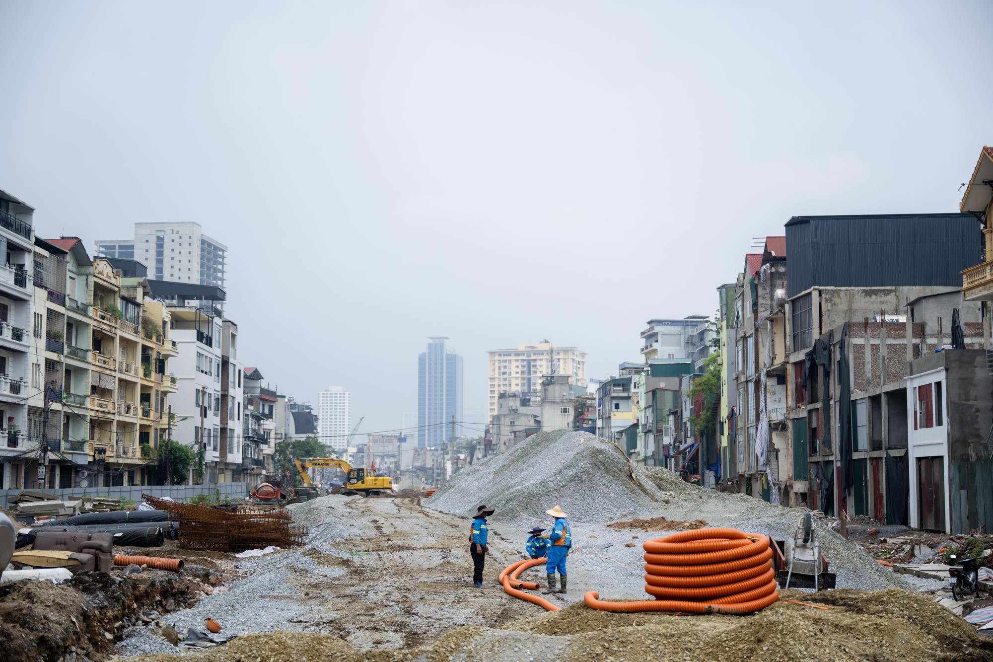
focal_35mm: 50
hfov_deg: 39.6
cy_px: 331
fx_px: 1379
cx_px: 496
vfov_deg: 27.0
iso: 64
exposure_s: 1/1000
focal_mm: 50
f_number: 2.8
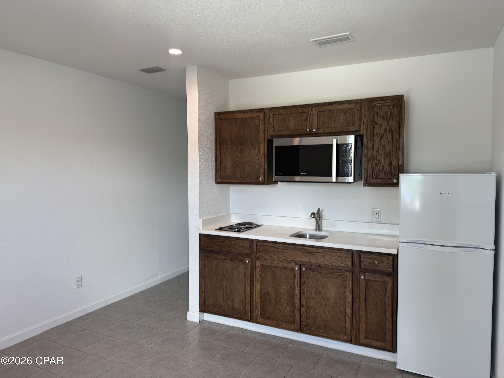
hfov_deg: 71.6
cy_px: 189
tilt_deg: -1.9
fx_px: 349
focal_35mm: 24
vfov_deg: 56.8
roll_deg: -0.2
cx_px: 252
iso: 100
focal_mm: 6.76
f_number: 1.78
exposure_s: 1/120
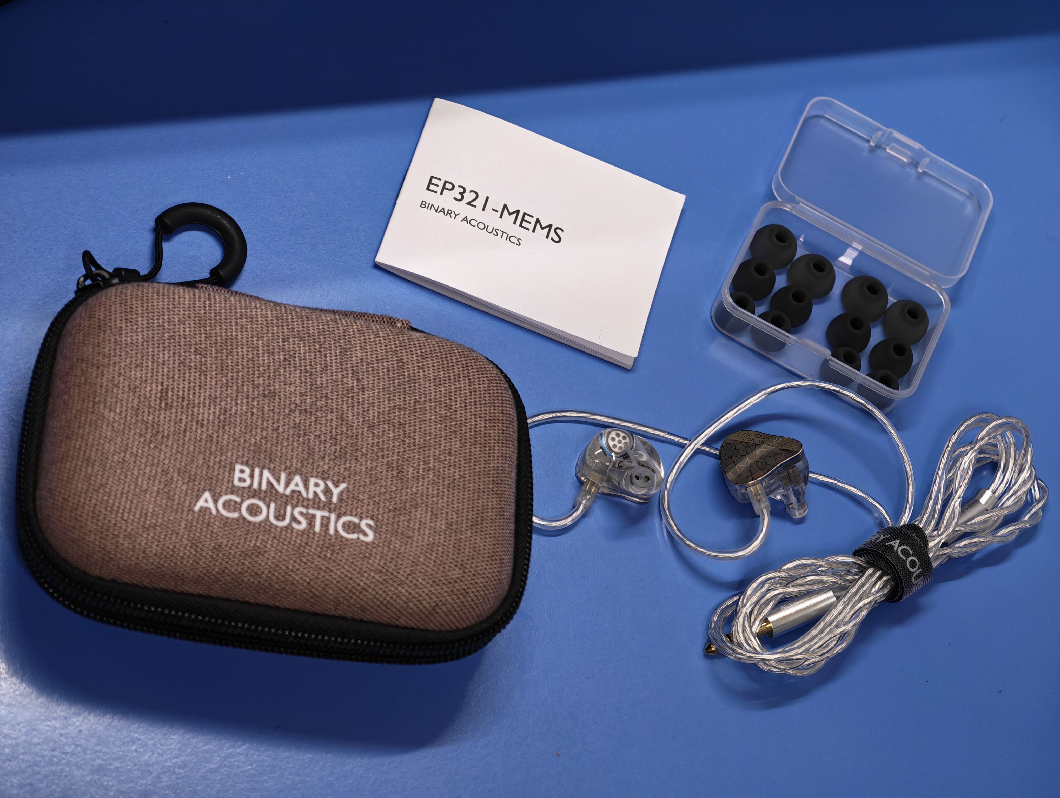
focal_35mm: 85
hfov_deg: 23.0
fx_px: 2607
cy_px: 399
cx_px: 530
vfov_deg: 17.4
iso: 1000
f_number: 2.6
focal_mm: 22.48
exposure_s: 1/50
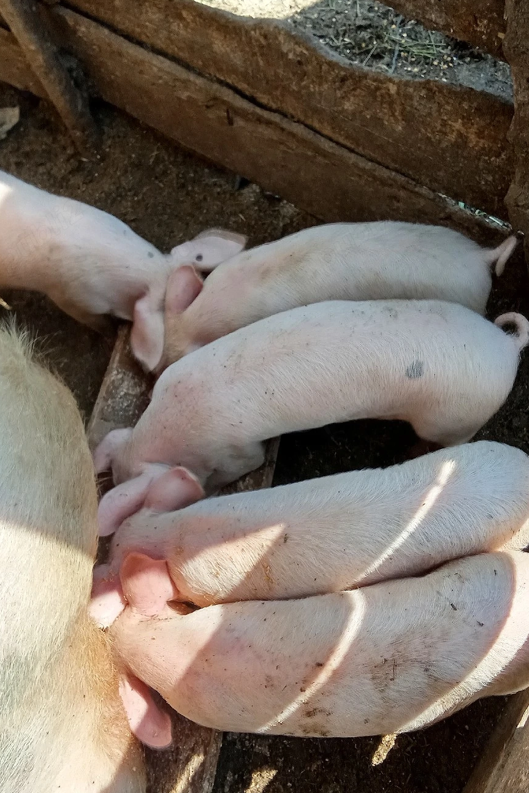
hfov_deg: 43.6
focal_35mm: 30
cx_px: 264
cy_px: 402
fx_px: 661
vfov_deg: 61.9
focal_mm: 2.78
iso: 100
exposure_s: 1/476
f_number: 2
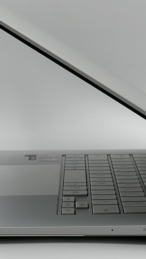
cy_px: 118
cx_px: 81
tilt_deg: -4.6
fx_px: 1094
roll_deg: +0.5
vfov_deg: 13.5
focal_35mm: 159
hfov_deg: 7.6
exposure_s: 1/157
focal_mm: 9
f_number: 2.8
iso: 32
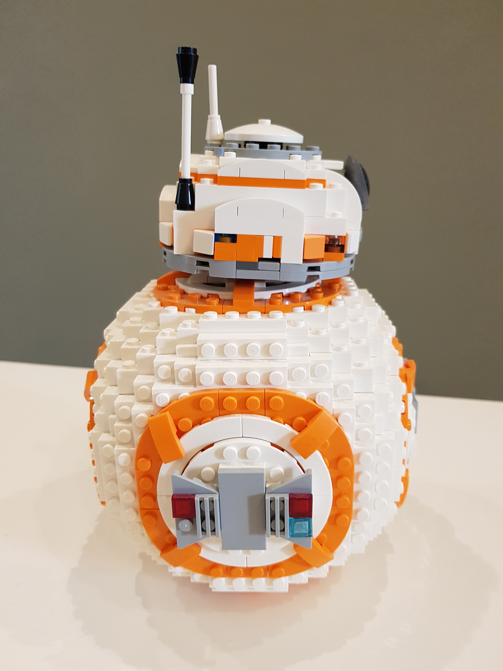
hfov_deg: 53.1
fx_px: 504
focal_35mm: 26
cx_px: 252
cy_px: 336
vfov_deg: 67.3
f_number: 1.7
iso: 200
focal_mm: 4.2
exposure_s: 1/33
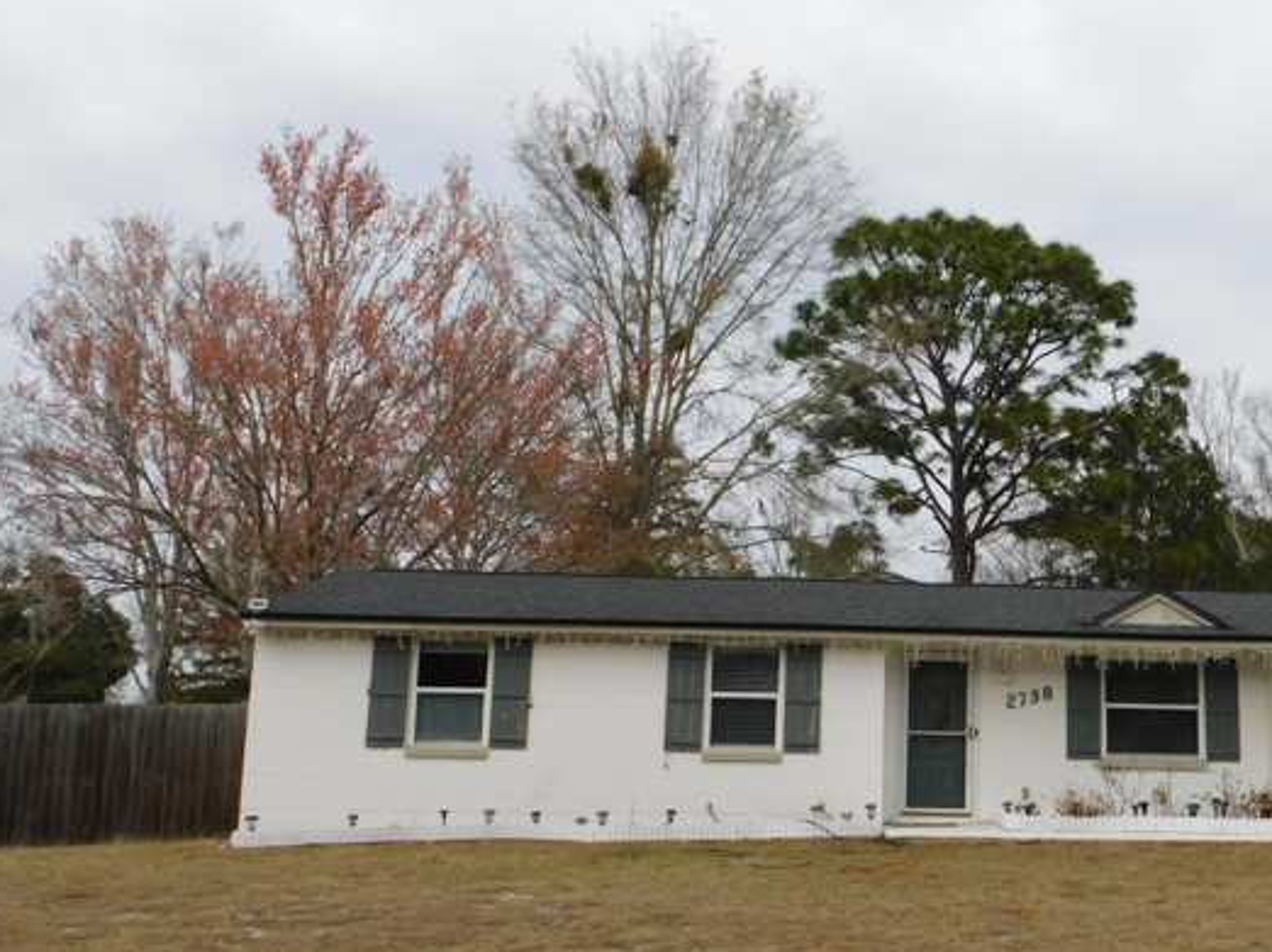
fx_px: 1690
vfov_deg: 31.4
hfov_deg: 40.0
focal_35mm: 46
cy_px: 387
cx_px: 963
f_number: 3.2
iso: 125
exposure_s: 1/1000
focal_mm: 5.3
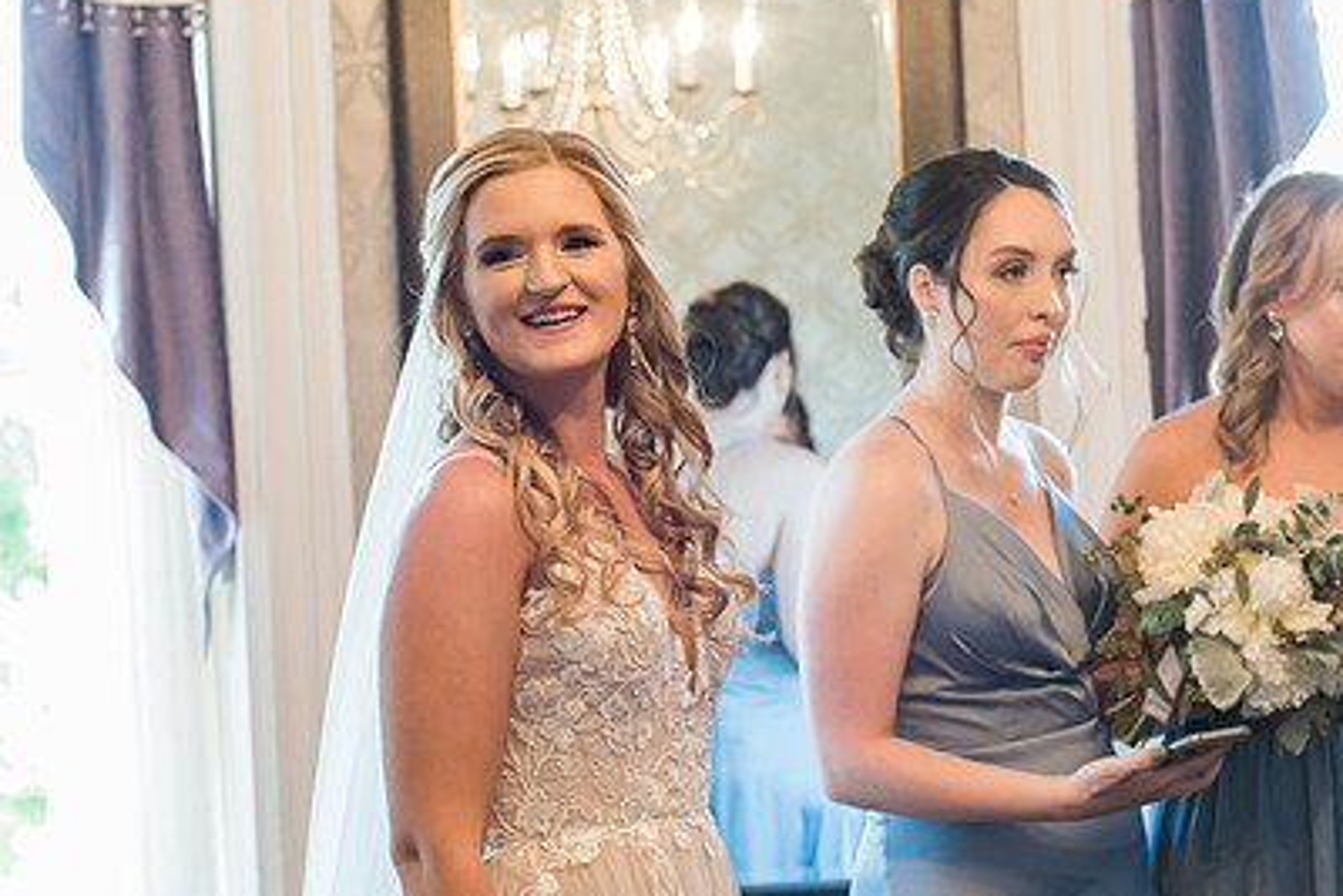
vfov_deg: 15.7
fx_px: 3247
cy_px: 495
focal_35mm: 87
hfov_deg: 23.4
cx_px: 571
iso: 2500
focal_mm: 60
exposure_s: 1/160
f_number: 3.5
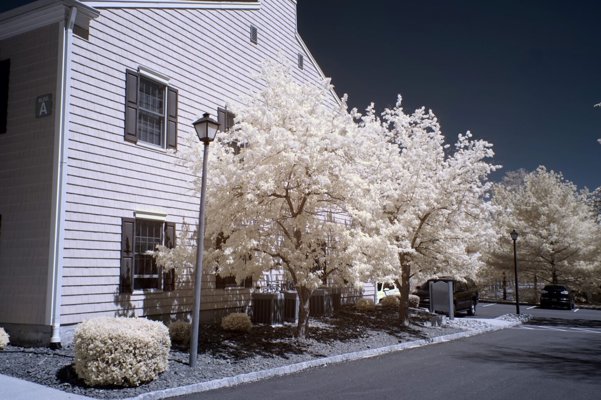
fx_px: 551
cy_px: 200
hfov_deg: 57.2
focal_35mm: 33
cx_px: 300
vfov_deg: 40.0
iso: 50
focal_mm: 33
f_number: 10
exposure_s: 1/40
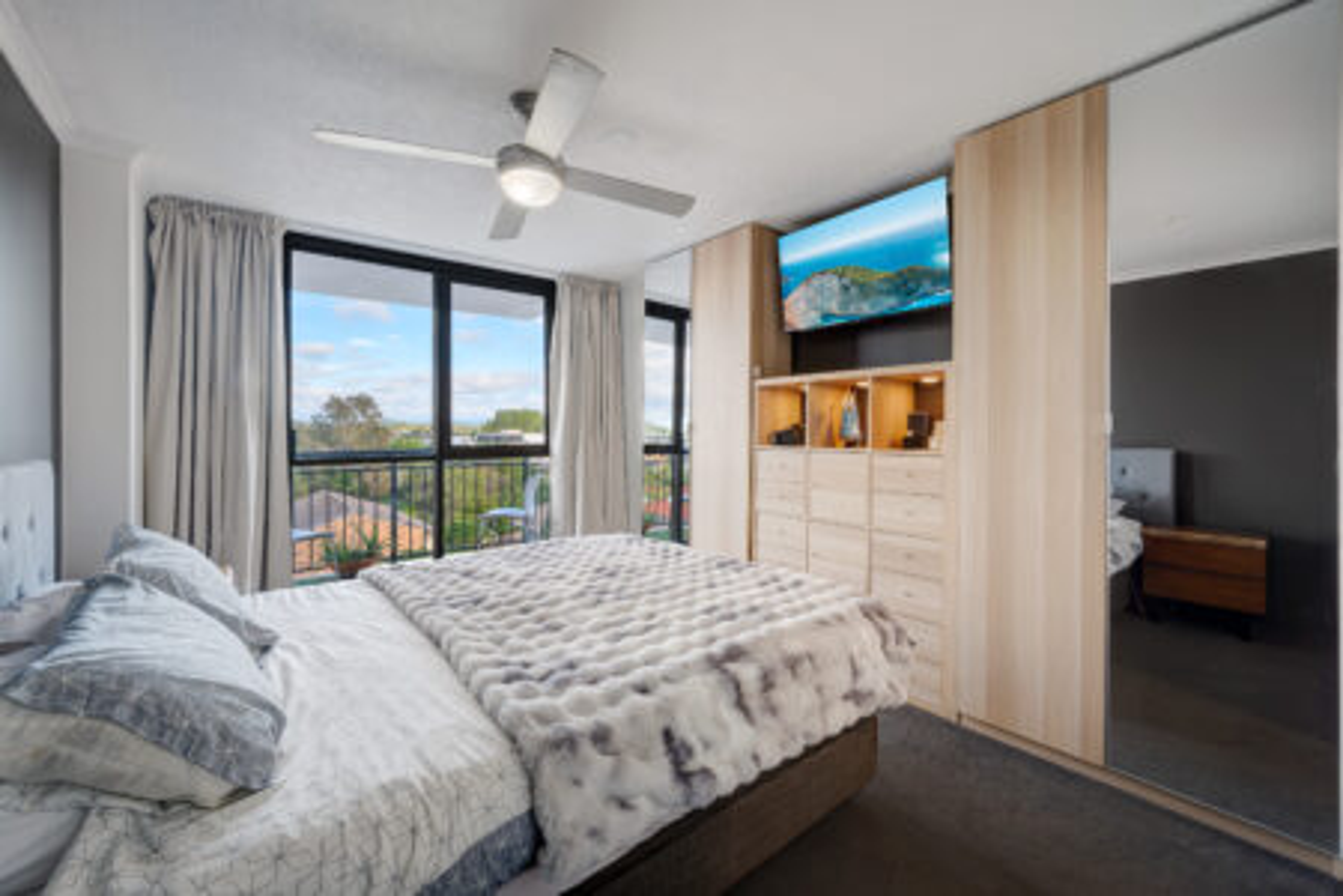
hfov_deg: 104.3
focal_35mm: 14
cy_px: 448
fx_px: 522
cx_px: 672
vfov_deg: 81.2
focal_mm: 14
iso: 400
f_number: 14
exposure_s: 1/6
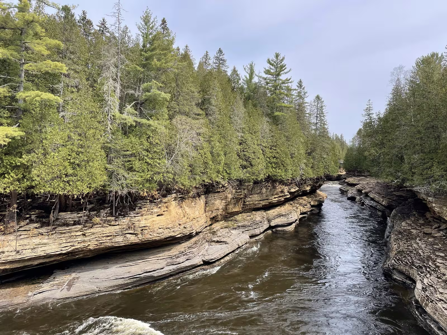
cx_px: 224
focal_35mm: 26
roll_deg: -1.8
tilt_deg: -0.9
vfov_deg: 53.1
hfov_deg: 67.3
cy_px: 168
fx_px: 336
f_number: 1.6
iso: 32
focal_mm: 4.2
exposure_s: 1/1595
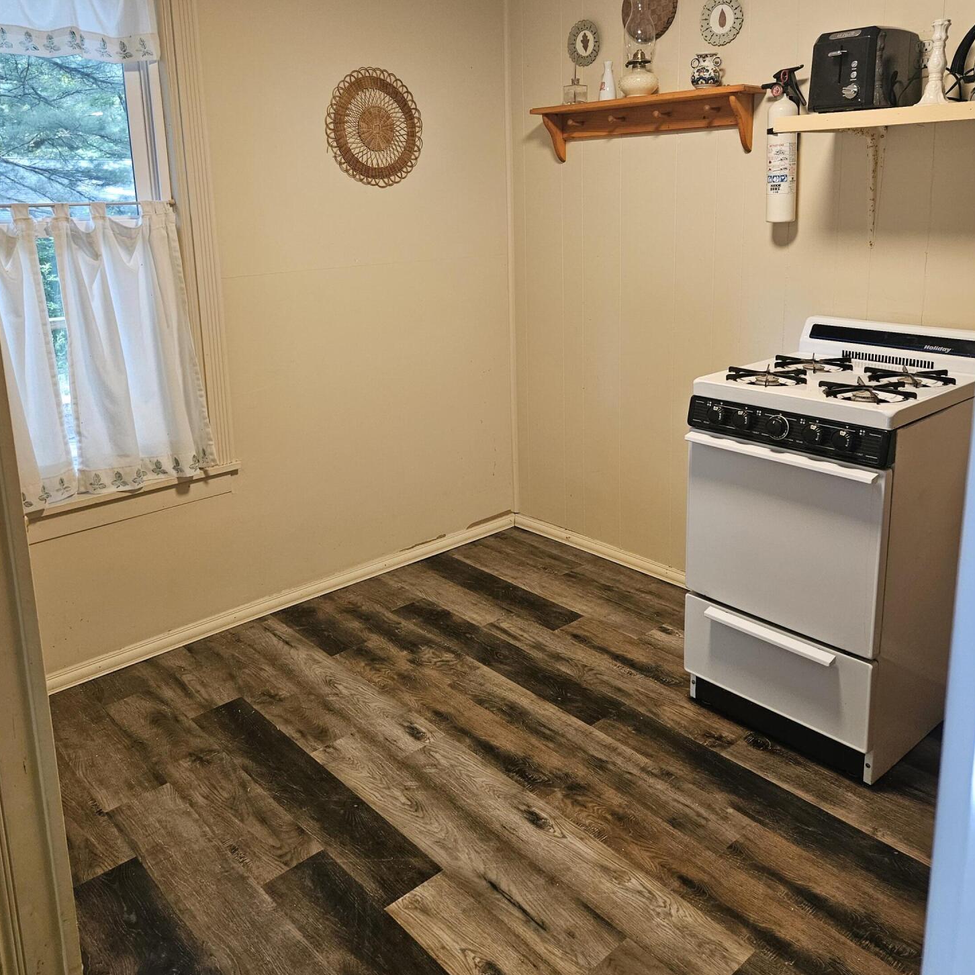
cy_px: 391
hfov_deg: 57.3
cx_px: 488
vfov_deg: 56.9
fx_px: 892
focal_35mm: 28
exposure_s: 1/120
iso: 320
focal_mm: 5.4
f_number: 1.8
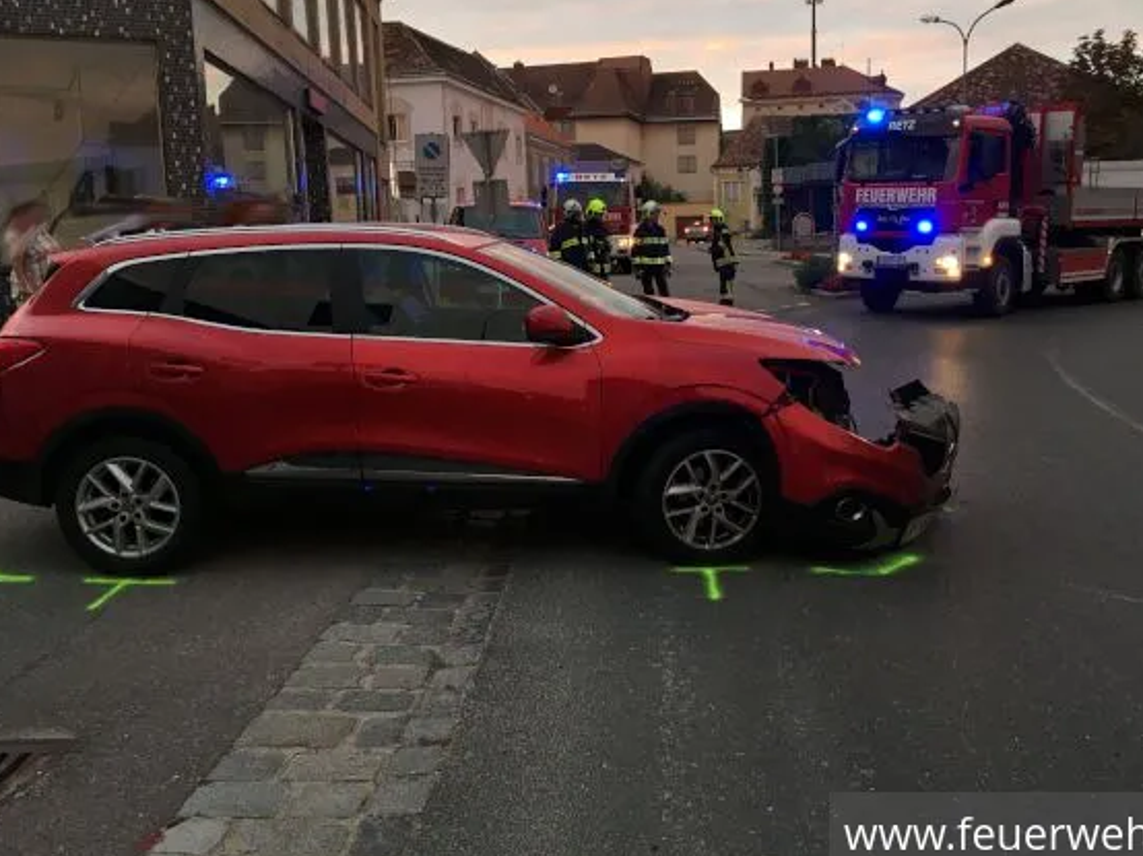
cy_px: 378
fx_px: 1122
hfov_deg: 53.8
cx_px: 656
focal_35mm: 34
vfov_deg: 41.7
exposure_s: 1/33
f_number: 2.2
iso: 50
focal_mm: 4.15
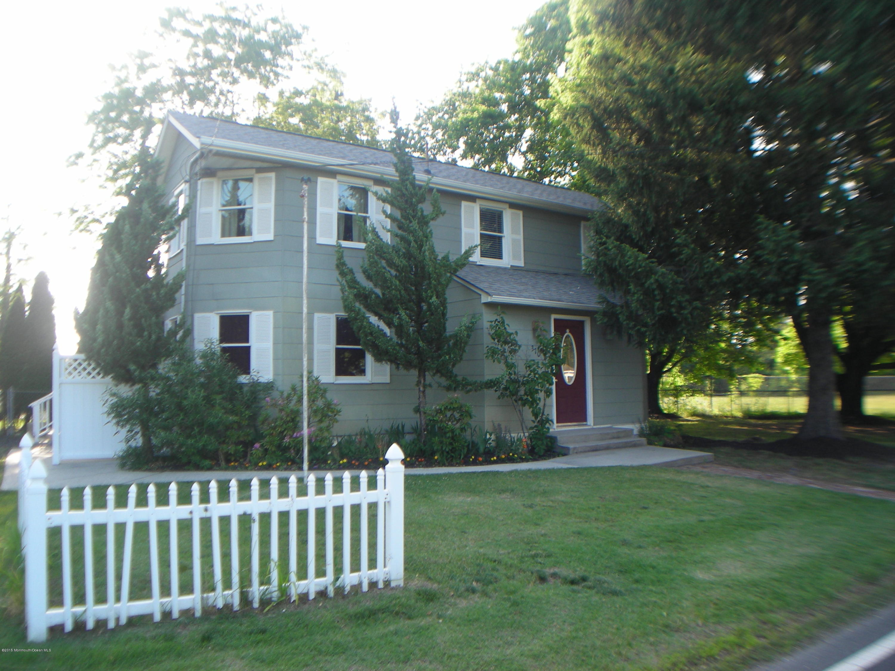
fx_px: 982
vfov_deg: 37.7
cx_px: 448
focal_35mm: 38
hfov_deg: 49.0
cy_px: 336
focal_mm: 6.3
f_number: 3.2
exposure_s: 1/90.2
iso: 50
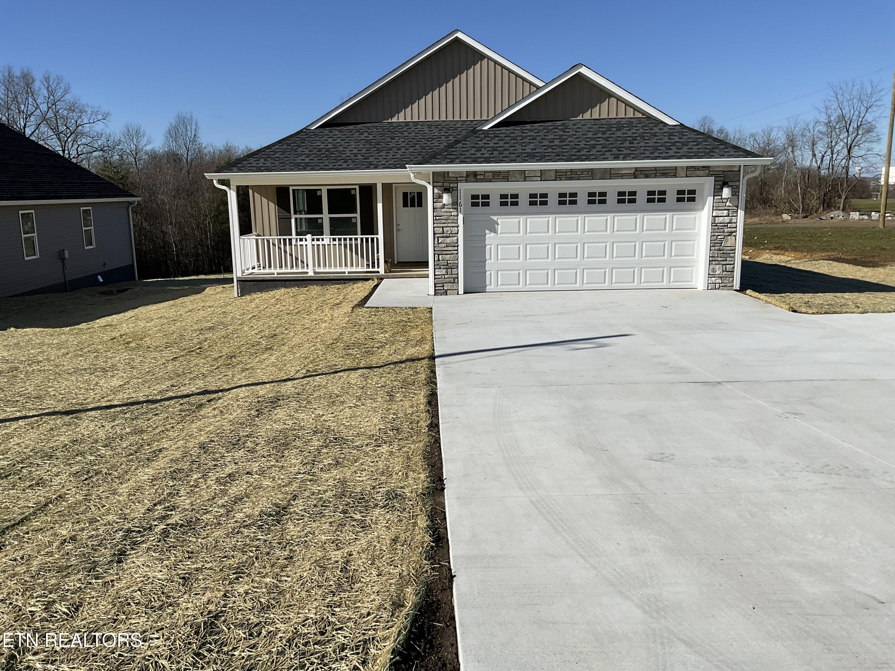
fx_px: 750
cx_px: 448
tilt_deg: -9.2
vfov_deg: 48.2
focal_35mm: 29
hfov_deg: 61.7
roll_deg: +2.0
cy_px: 336
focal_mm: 3
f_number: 1.8
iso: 16
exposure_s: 1/4065
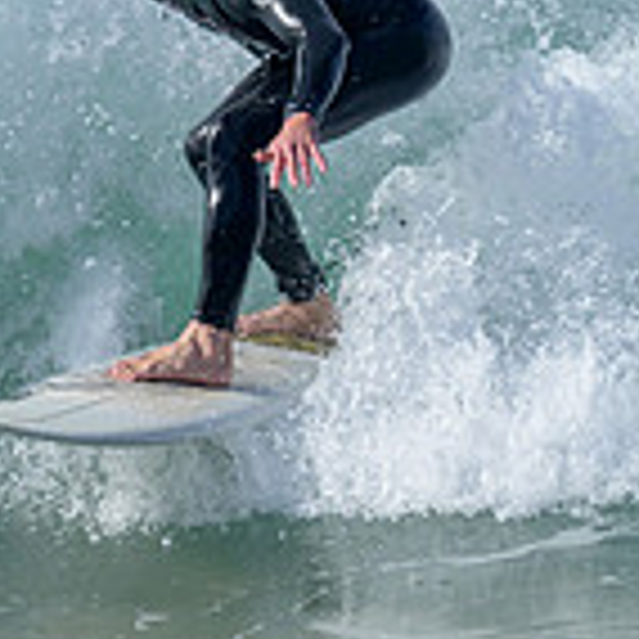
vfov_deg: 0.6
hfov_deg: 0.6
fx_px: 57955
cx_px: 648
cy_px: 173
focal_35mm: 2775
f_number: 6.3
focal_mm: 800
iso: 320
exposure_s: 1/2500
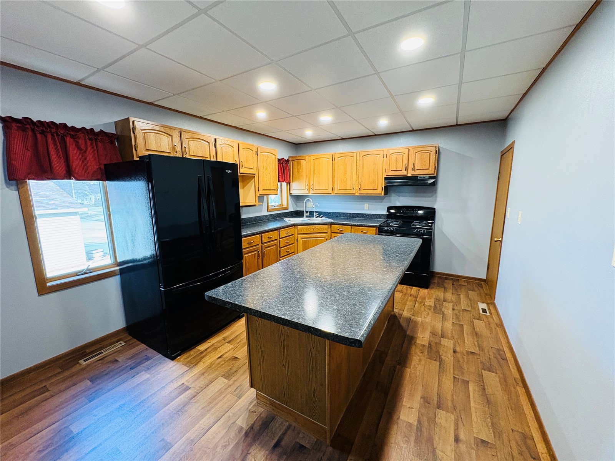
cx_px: 308
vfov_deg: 85.7
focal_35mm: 14
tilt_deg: -9.4
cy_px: 230
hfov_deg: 102.1
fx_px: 249
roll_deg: +0.2
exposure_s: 1/60
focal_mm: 2.22
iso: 320
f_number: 2.2
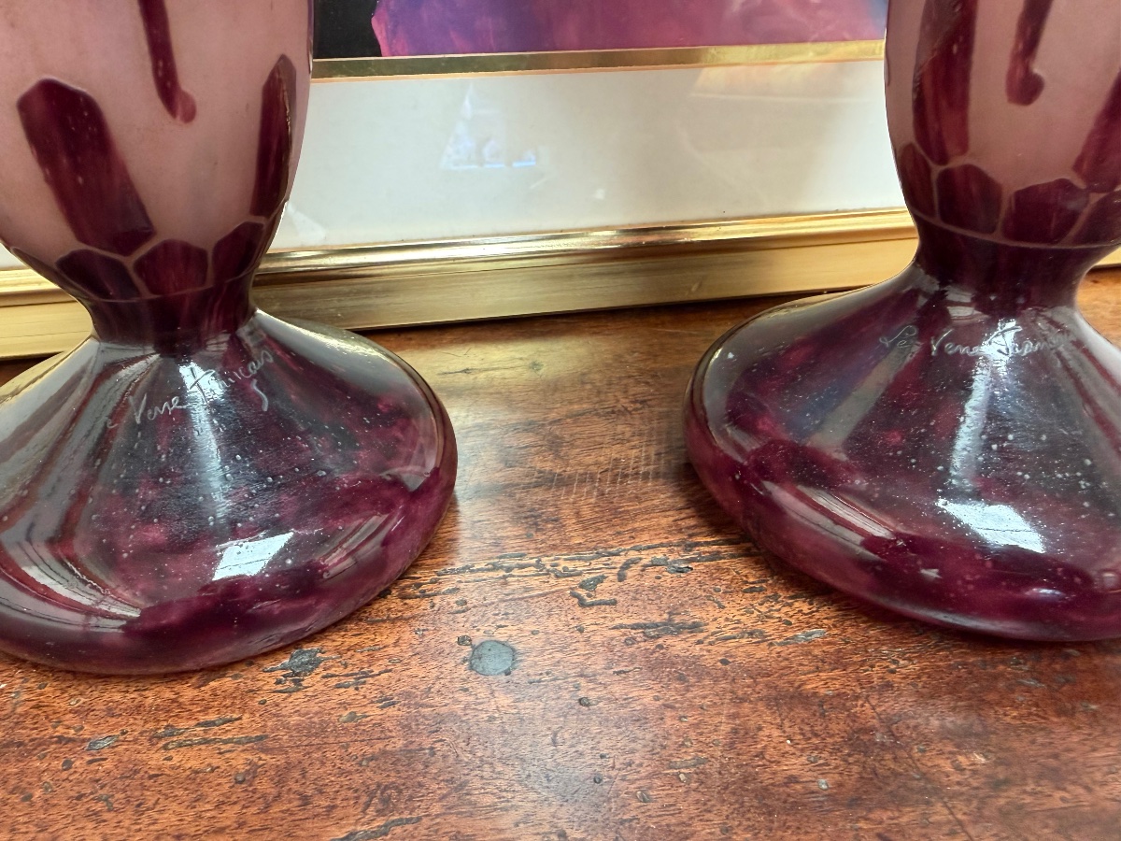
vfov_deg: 56.8
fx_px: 777
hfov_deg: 71.6
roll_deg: +0.7
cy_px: 420
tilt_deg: -34.2
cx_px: 560
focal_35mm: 24
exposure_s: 1/71
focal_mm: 2.22
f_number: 2.2
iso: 320
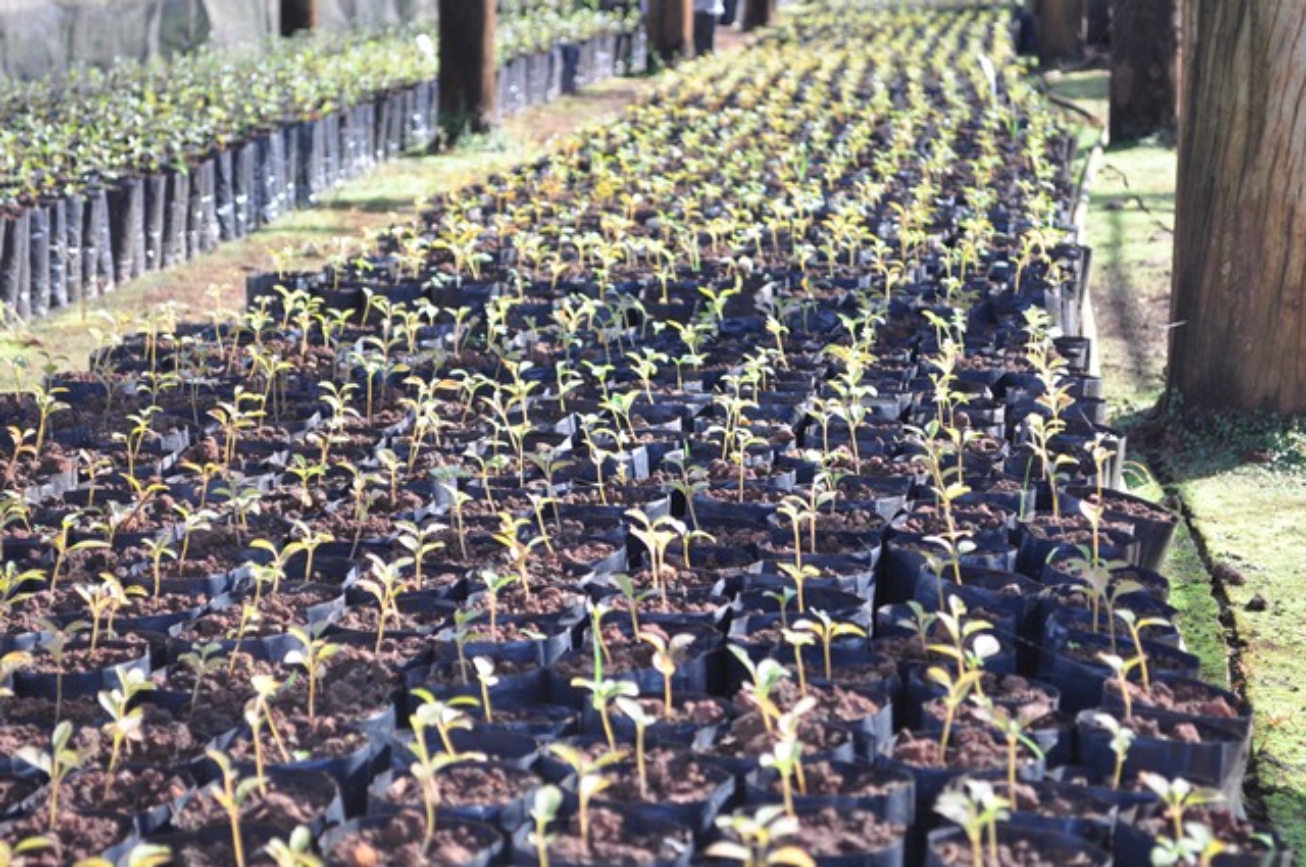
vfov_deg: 16.5
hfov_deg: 24.6
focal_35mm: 82
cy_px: 434
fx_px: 2989
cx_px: 653
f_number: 6.3
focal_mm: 55
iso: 200
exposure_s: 1/40
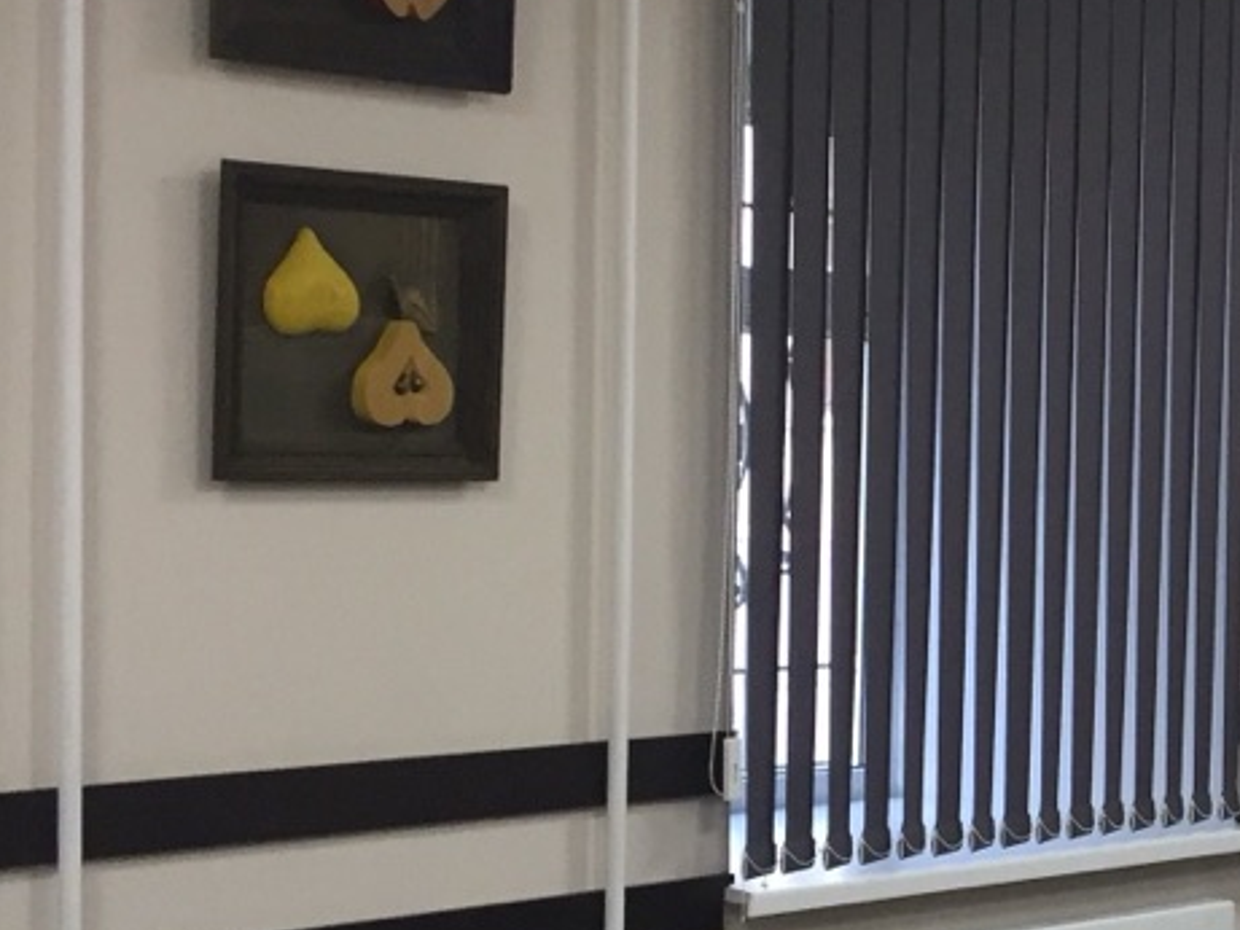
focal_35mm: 88
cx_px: 1872
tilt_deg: -2.4
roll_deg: -2.8
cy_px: 554
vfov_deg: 16.8
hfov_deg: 19.4
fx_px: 3153
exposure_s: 1/33
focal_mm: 4.15
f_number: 2.2
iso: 100
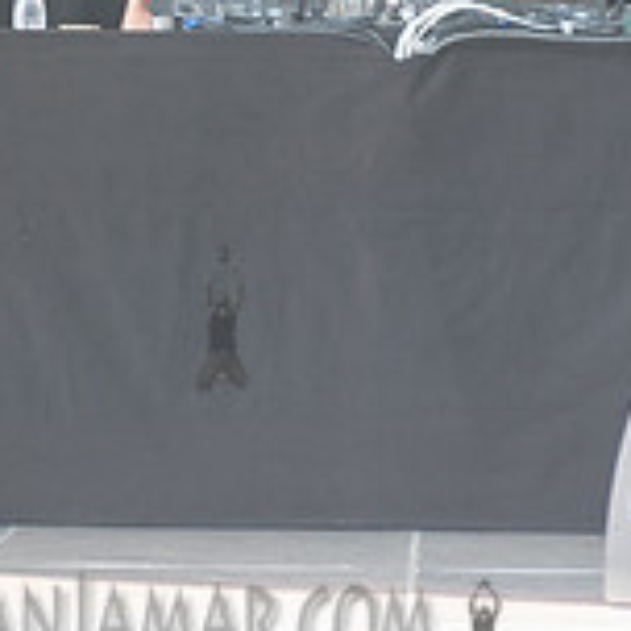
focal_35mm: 650
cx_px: 220
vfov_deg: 2.7
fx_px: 13405
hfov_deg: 2.7
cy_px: -85
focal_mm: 200
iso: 250
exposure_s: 1/125
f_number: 3.5
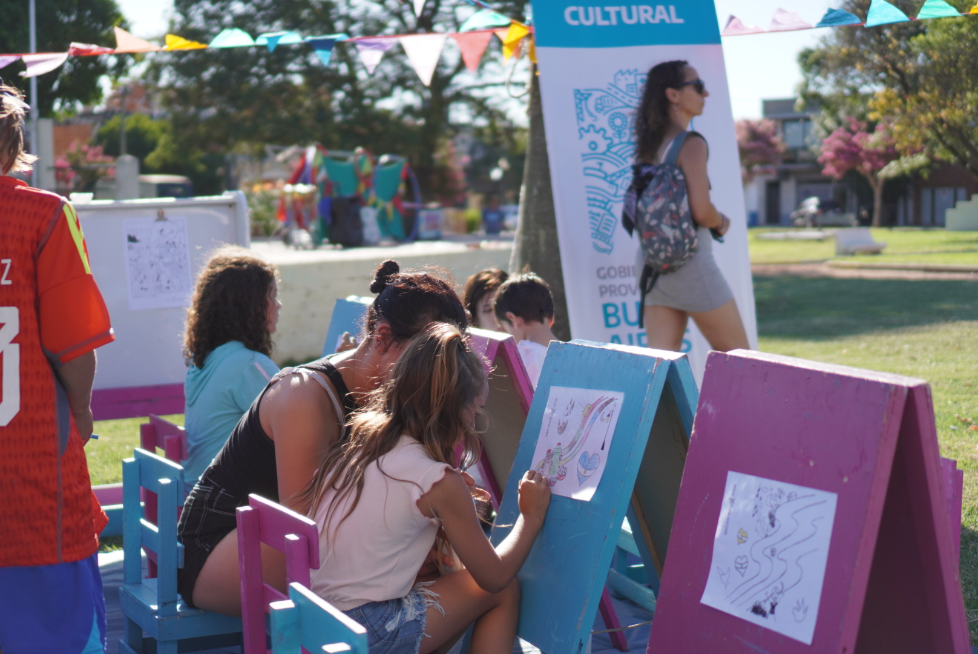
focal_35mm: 52
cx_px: 489
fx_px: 1427
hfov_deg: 37.8
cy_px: 327
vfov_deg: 25.8
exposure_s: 1/2500
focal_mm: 35
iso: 100
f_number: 1.8
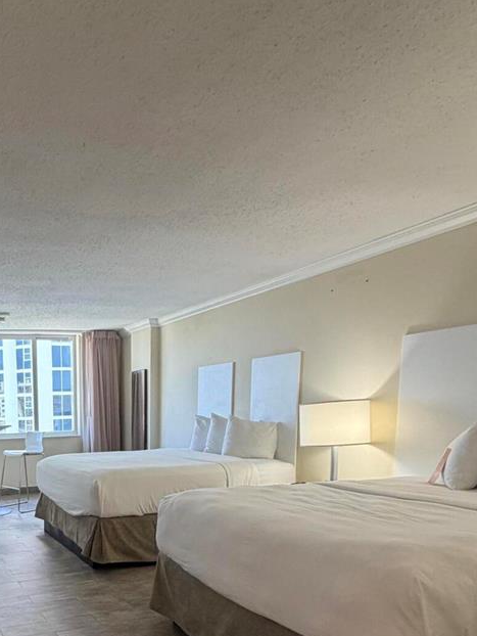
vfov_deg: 61.5
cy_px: 480
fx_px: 496
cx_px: 30
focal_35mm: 27
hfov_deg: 45.5
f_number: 2.2
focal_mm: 2.22
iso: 200
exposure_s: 1/60
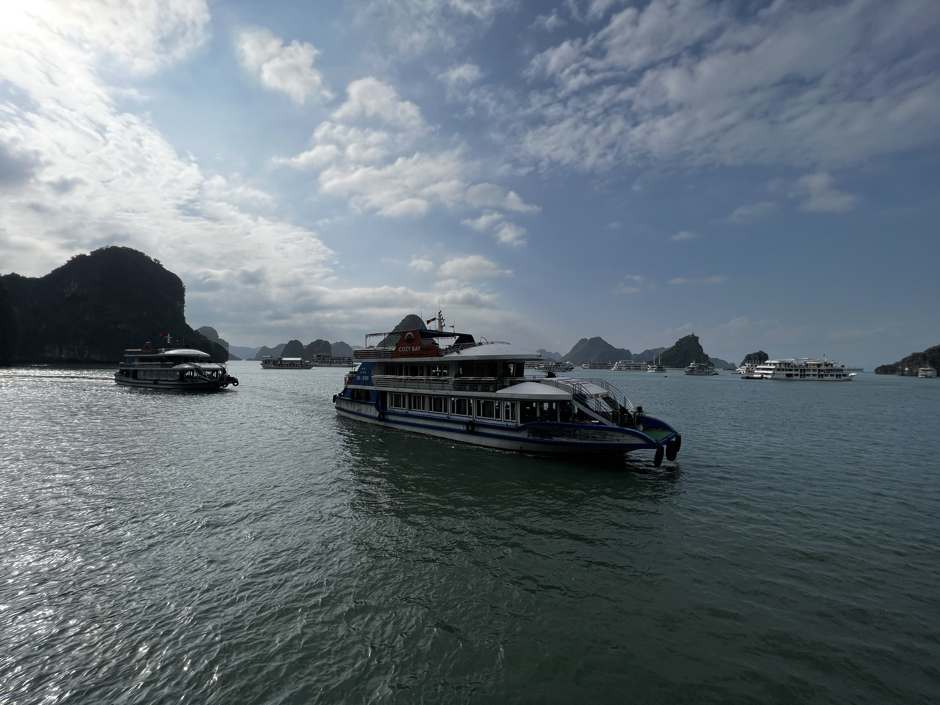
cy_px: 352
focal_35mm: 13
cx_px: 470
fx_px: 353
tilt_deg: +2.6
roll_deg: -1.0
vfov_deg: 89.9
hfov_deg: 106.2
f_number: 1.8
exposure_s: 1/3922
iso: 32
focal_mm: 1.57
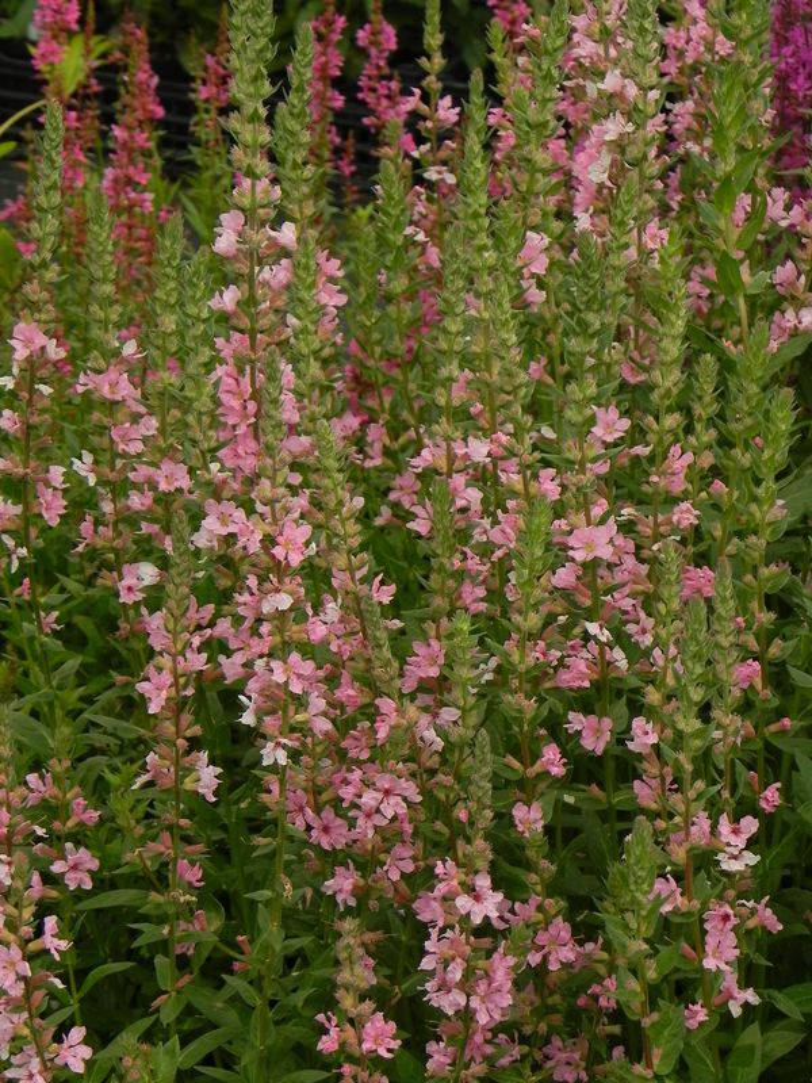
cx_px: 406
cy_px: 542
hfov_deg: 11.5
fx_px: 4035
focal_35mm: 129
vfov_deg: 15.3
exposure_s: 1/400
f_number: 5
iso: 160
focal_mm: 23
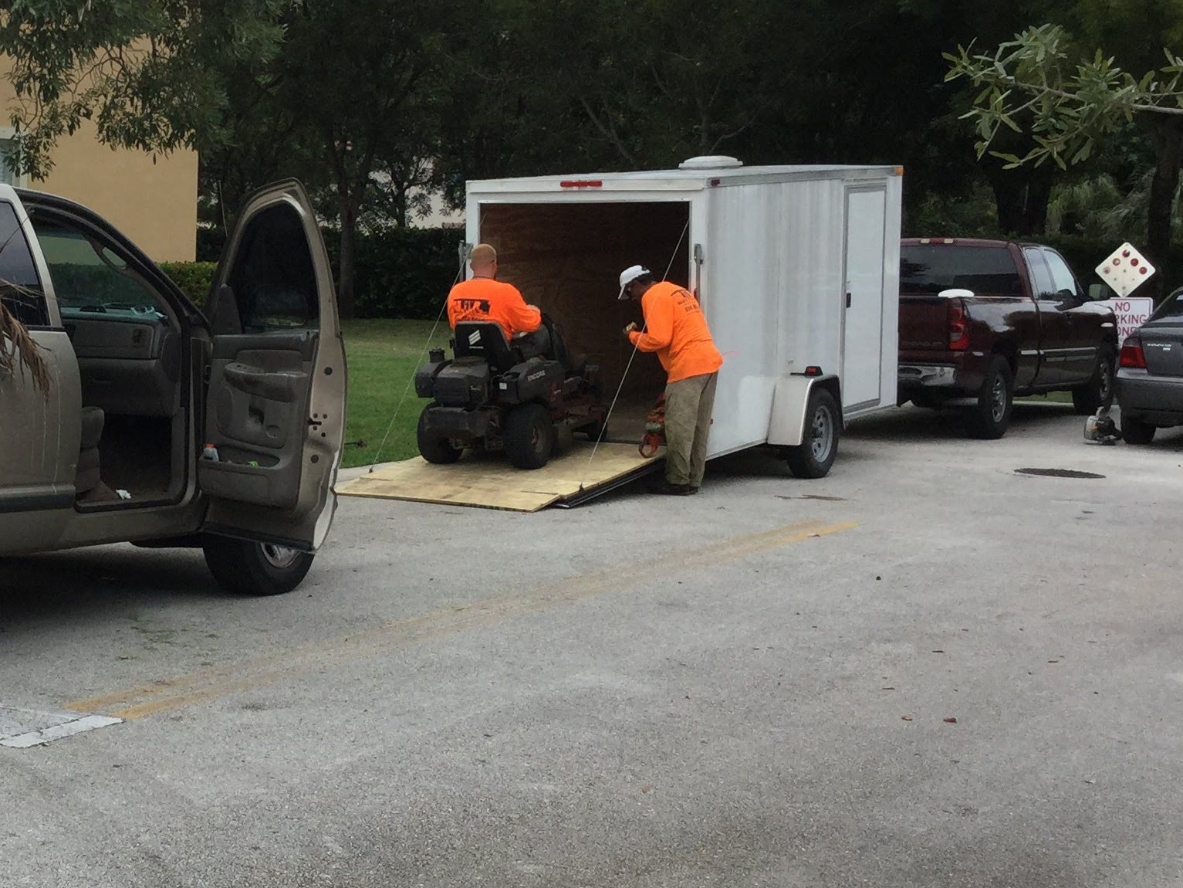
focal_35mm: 66
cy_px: 407
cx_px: 112
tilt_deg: -4.7
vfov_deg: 22.3
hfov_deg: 28.2
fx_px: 2256
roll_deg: -2.7
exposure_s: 1/652
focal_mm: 3.3
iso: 25
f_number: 2.4
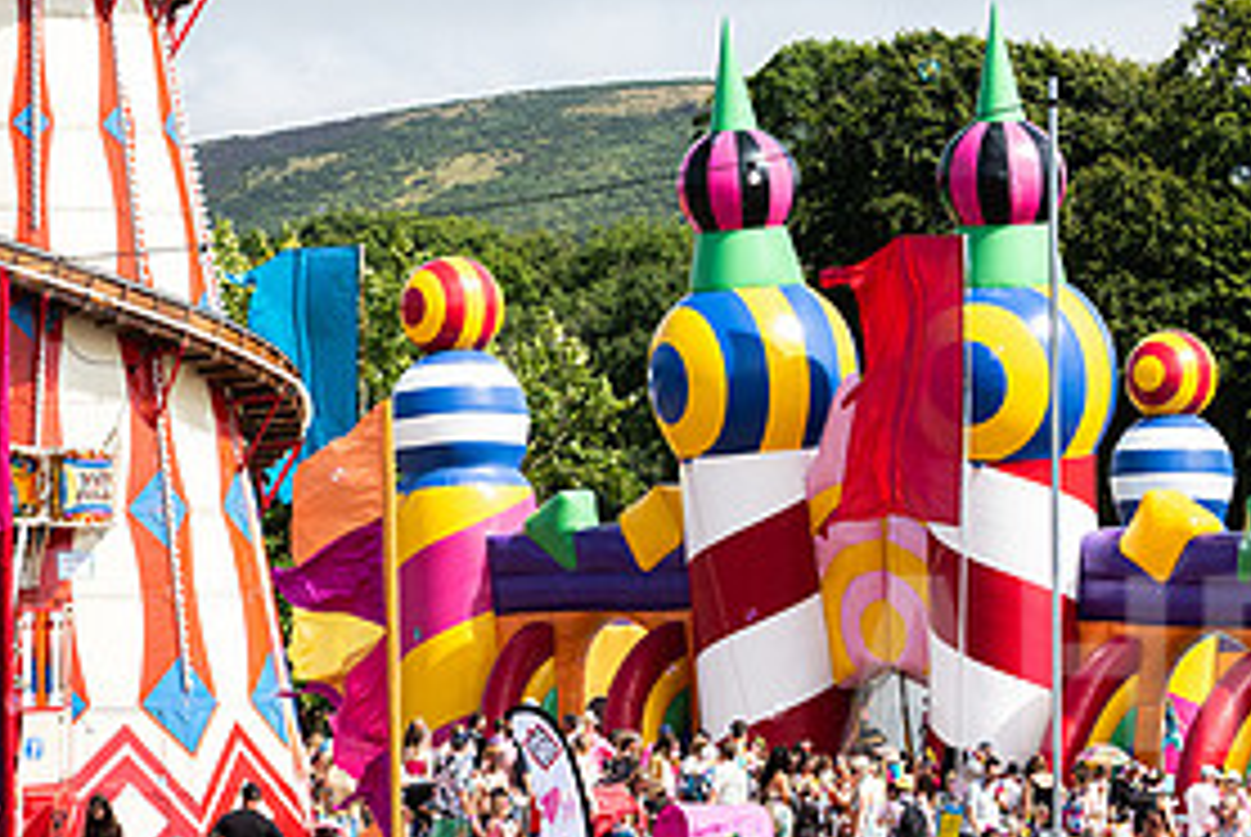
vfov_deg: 8.2
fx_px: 5844
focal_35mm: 168
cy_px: 217
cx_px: 222
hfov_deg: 12.2
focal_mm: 72
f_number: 7.1
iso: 400
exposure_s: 1/2000
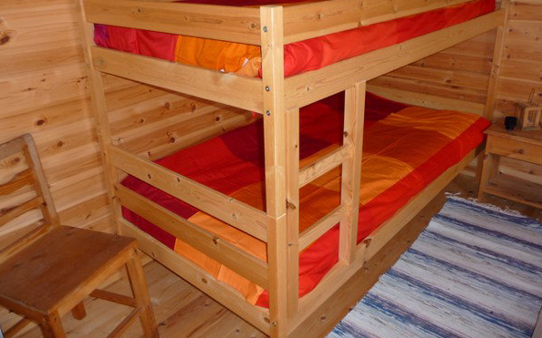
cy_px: 138
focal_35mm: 30
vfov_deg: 41.6
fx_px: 443
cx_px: 272
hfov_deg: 62.9
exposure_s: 1/30
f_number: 3.3
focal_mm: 4.7
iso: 160
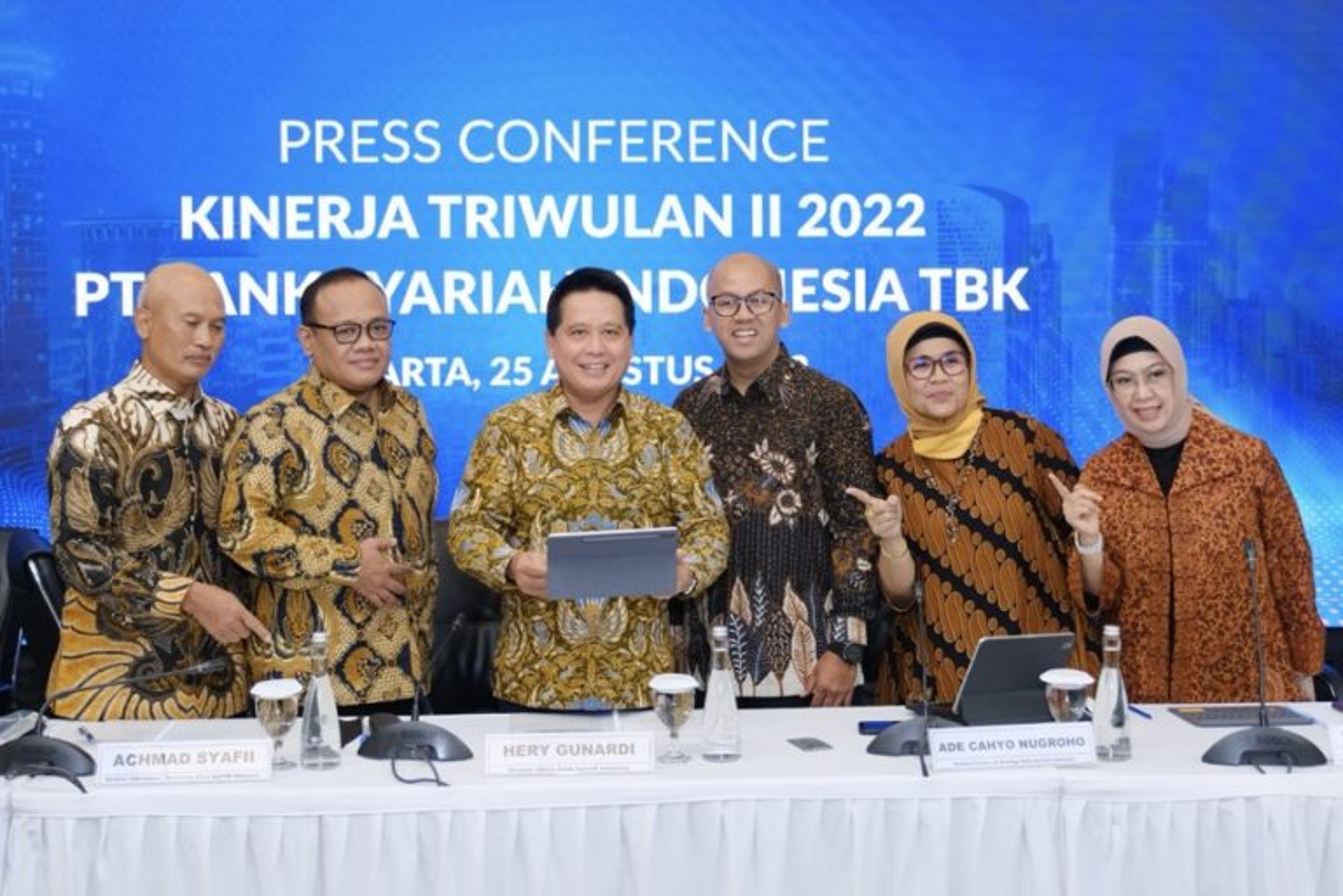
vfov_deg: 35.9
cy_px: 448
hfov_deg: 51.9
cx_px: 672
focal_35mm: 37
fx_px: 1380
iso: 1600
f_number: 2.8
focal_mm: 24.9
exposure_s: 1/200
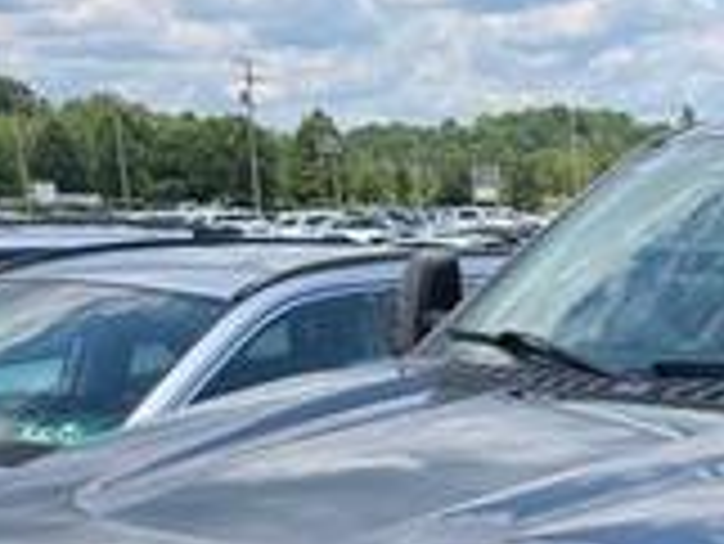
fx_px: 1570
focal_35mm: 75
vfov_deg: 18.1
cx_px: 787
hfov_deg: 24.3
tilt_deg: -19.2
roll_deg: +0.3
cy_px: 751
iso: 80
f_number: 1.78
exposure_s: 1/2174
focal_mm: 6.76
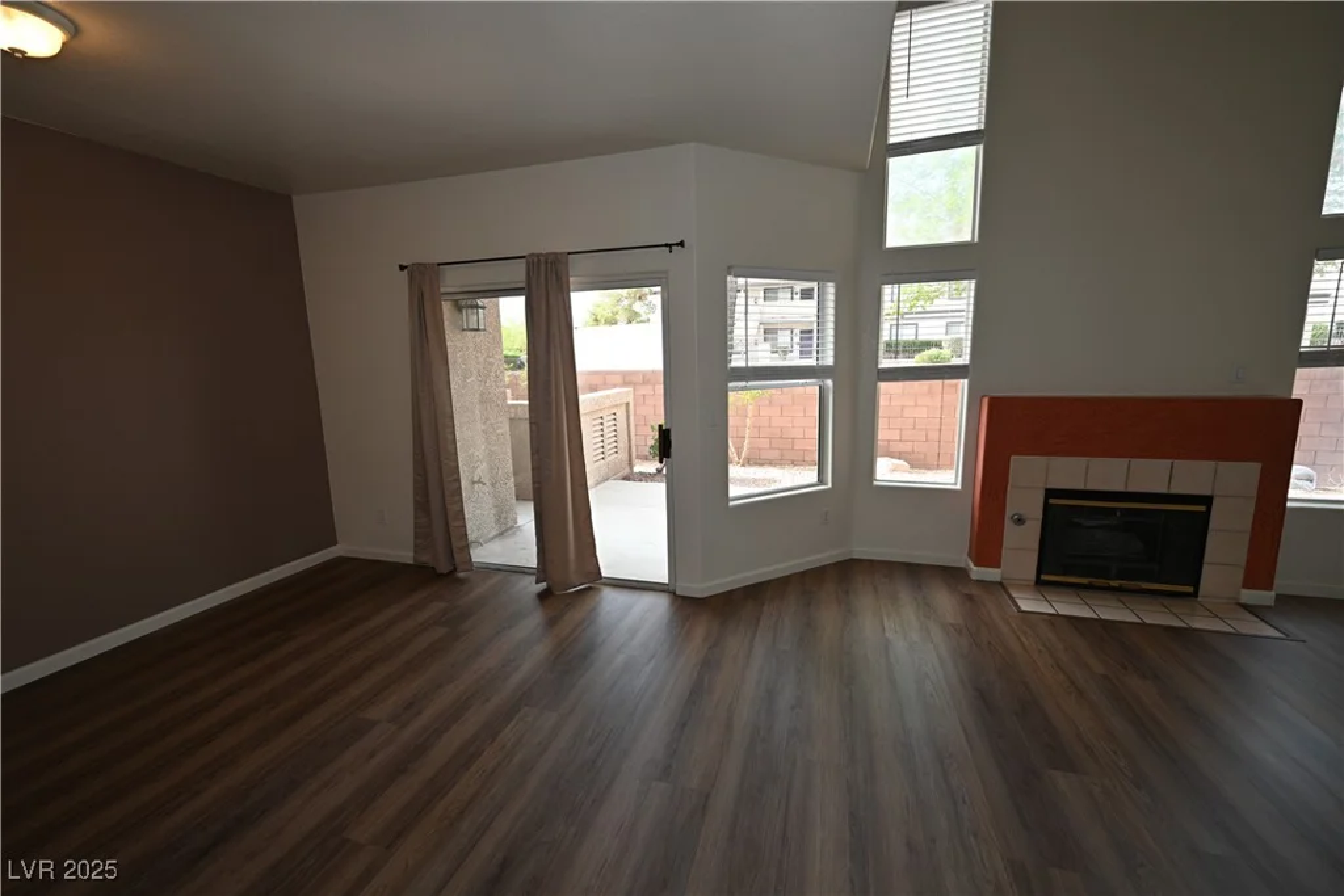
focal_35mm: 14
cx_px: 672
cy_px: 448
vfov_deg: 81.2
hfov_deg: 104.2
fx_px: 523
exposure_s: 1/60
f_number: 4
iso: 320
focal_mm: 14
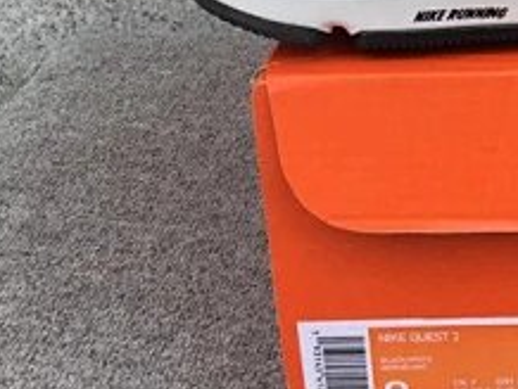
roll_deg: -0.2
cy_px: -17
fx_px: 1363
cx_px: 689
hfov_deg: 19.7
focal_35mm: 91
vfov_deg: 15.9
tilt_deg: -20.2
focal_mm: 3.3
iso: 25
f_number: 2.4
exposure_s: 1/840
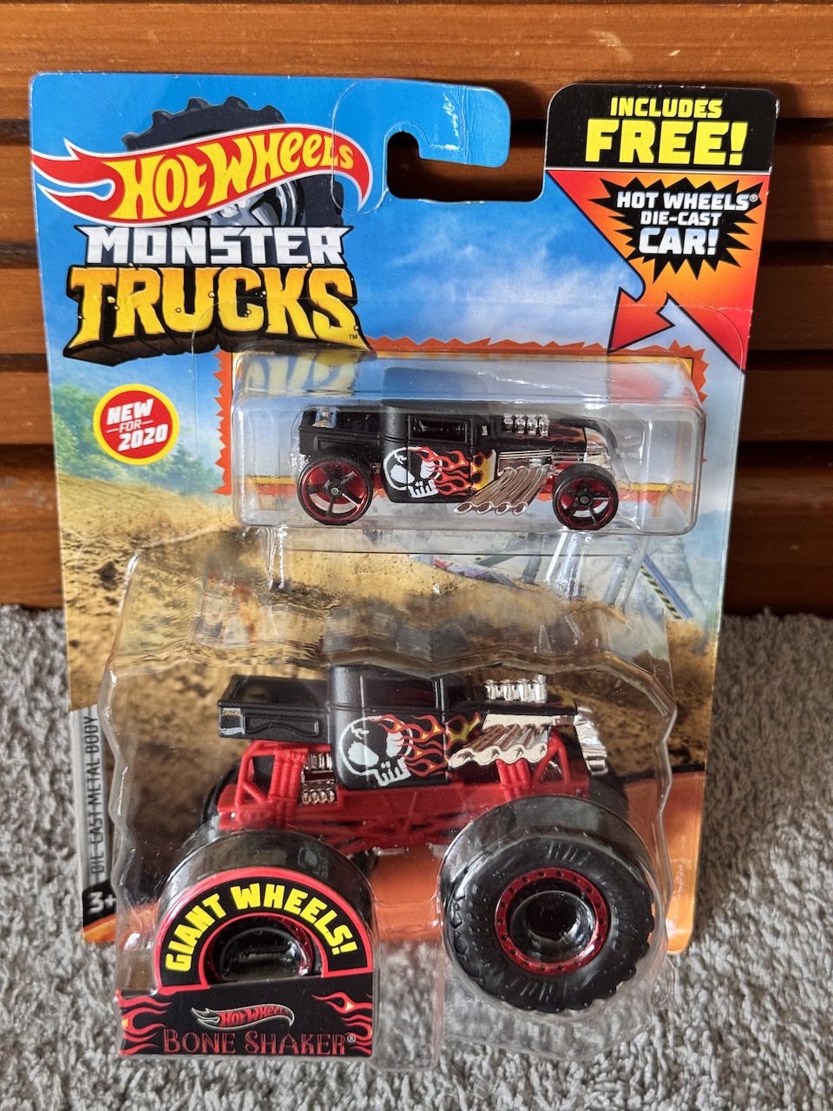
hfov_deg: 30.3
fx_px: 1540
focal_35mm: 48
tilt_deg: -52.4
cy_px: 556
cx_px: 416
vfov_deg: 39.7
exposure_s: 1/40
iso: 320
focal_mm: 6.76
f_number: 1.78
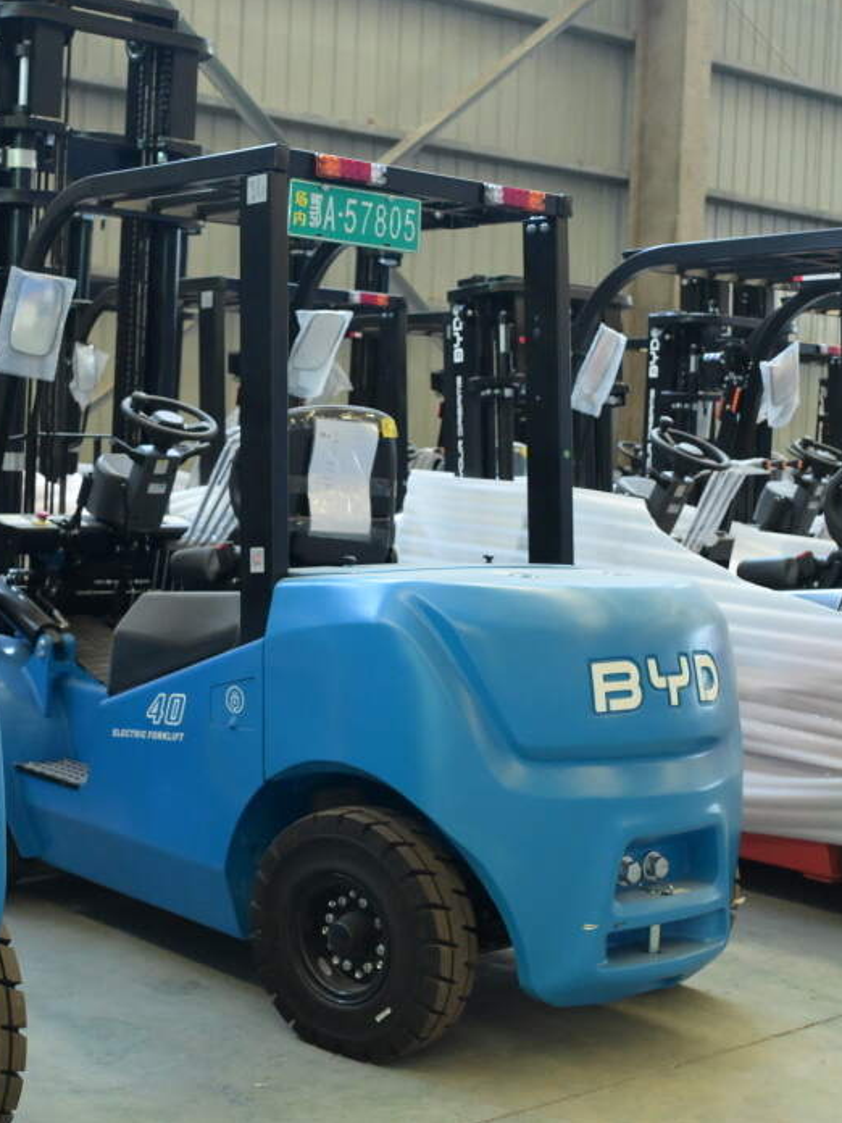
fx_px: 1719
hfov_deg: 27.3
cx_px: 269
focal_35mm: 53
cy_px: 555
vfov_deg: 36.2
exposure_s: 1/320
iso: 3200
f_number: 4
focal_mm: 24
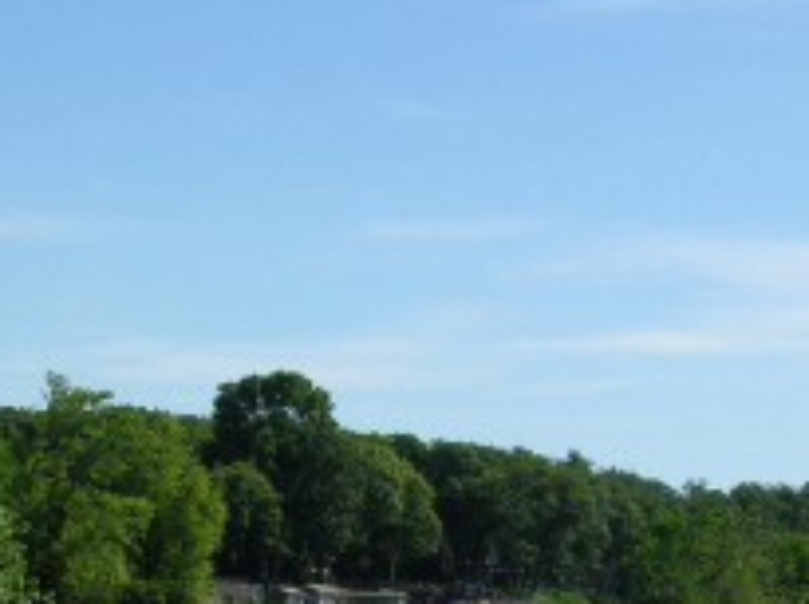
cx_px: 211
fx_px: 3499
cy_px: 612
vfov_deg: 9.8
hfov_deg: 13.1
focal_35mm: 150
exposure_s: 1/230
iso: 50
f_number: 7.5
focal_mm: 11.6
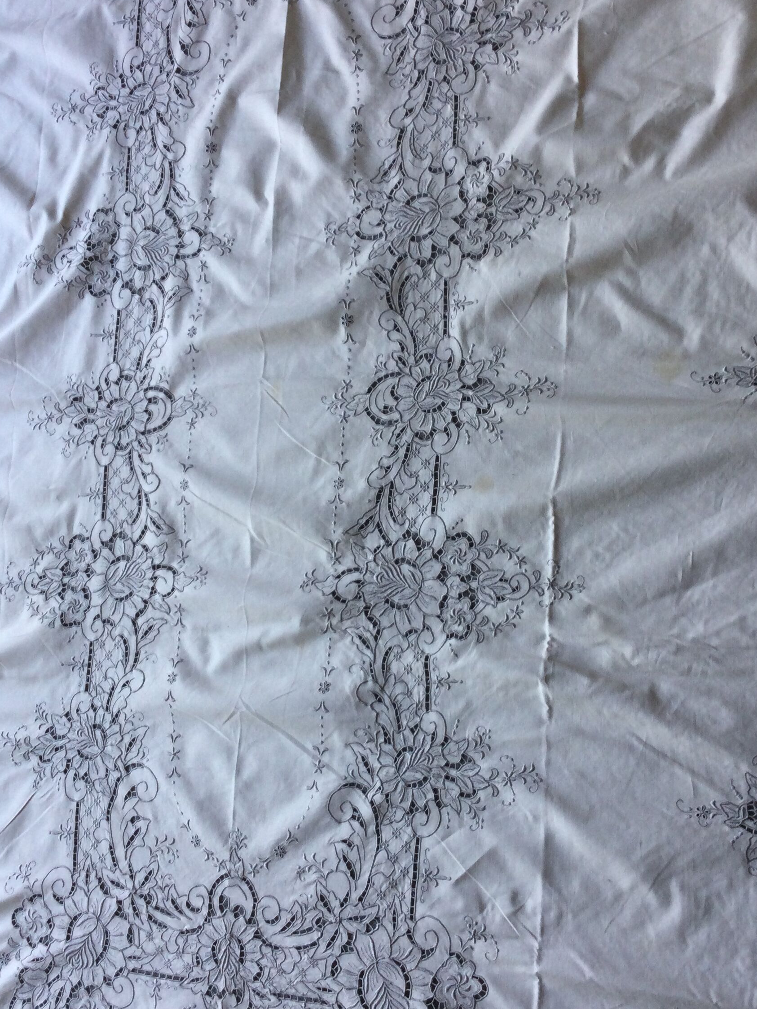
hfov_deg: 32.1
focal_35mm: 45
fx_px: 1312
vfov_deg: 42.1
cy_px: 493
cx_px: 421
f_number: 2.4
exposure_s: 1/50
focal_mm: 3.3
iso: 25
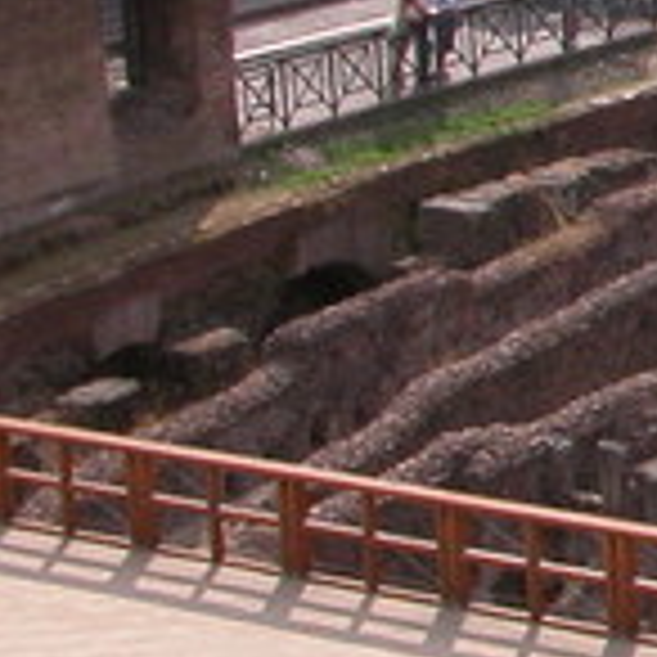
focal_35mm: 217
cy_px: 135
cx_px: 1575
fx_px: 4660
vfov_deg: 8.1
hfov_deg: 7.5
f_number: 5.6
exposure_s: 1/318
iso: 100
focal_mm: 8.9
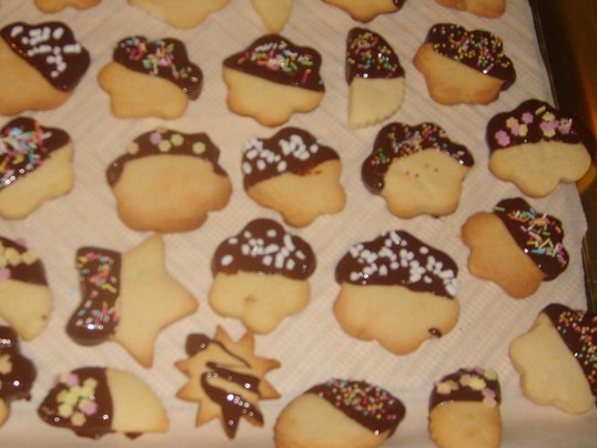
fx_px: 897
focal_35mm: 52
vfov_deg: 28.0
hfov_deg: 36.6
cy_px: 198
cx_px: 221
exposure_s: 1/45
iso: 100
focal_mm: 5.8
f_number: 2.8
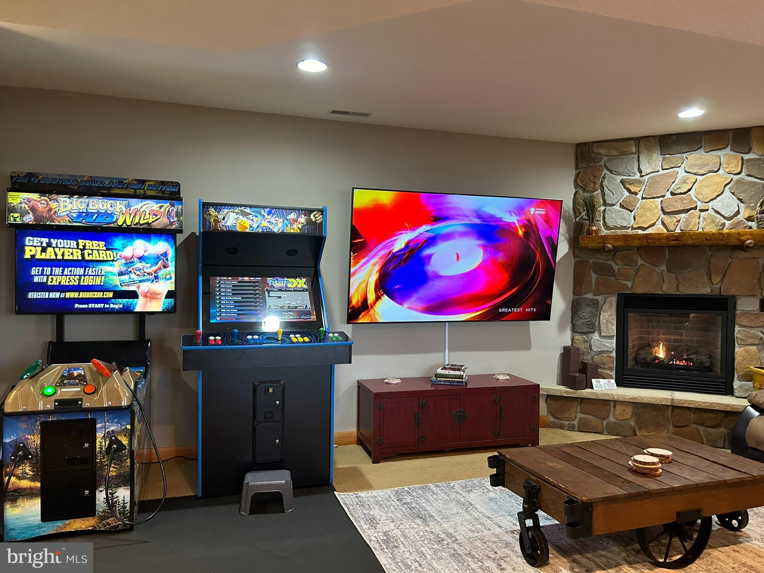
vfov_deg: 53.1
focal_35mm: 26
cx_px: 382
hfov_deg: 67.3
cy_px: 286
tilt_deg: -1.8
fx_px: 574
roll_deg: -0.9
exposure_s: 1/60
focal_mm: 5.7
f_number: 1.5
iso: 400
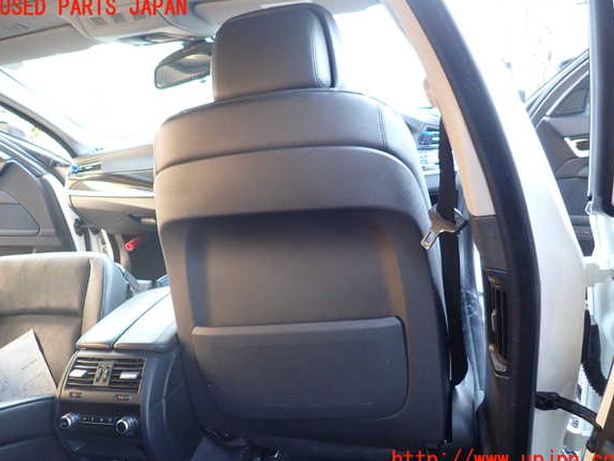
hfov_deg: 67.3
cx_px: 313
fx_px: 461
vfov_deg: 53.1
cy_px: 234
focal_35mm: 26
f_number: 2
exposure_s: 1/50
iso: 200
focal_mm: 4.5
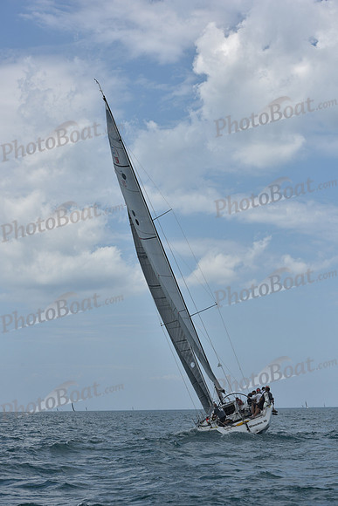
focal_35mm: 70
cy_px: 253
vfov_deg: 28.8
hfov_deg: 19.5
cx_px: 169
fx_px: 985
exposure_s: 1/1250
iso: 250
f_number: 9
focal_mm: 70
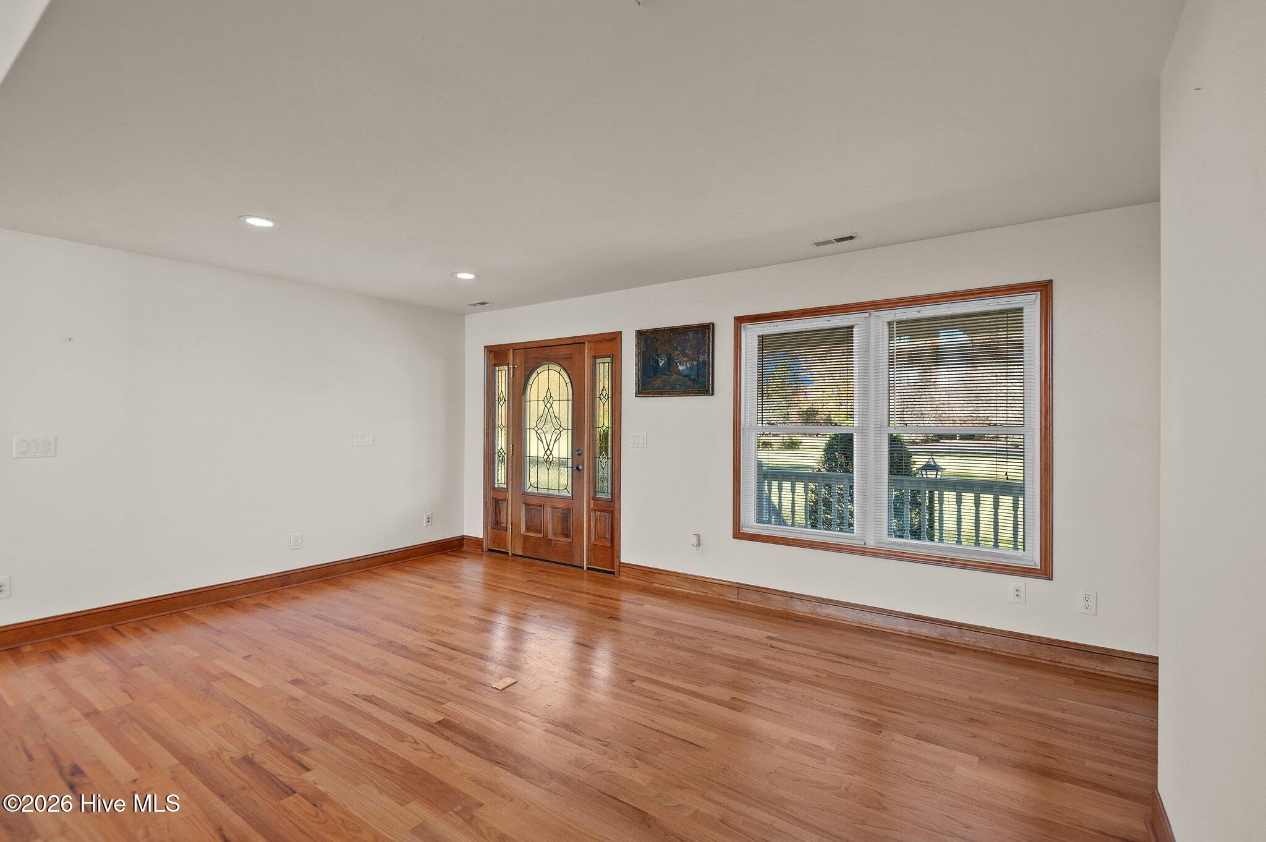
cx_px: 633
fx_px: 562
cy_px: 421
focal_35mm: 16
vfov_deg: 73.7
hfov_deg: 96.8
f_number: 4
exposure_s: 1/20
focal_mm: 16
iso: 400
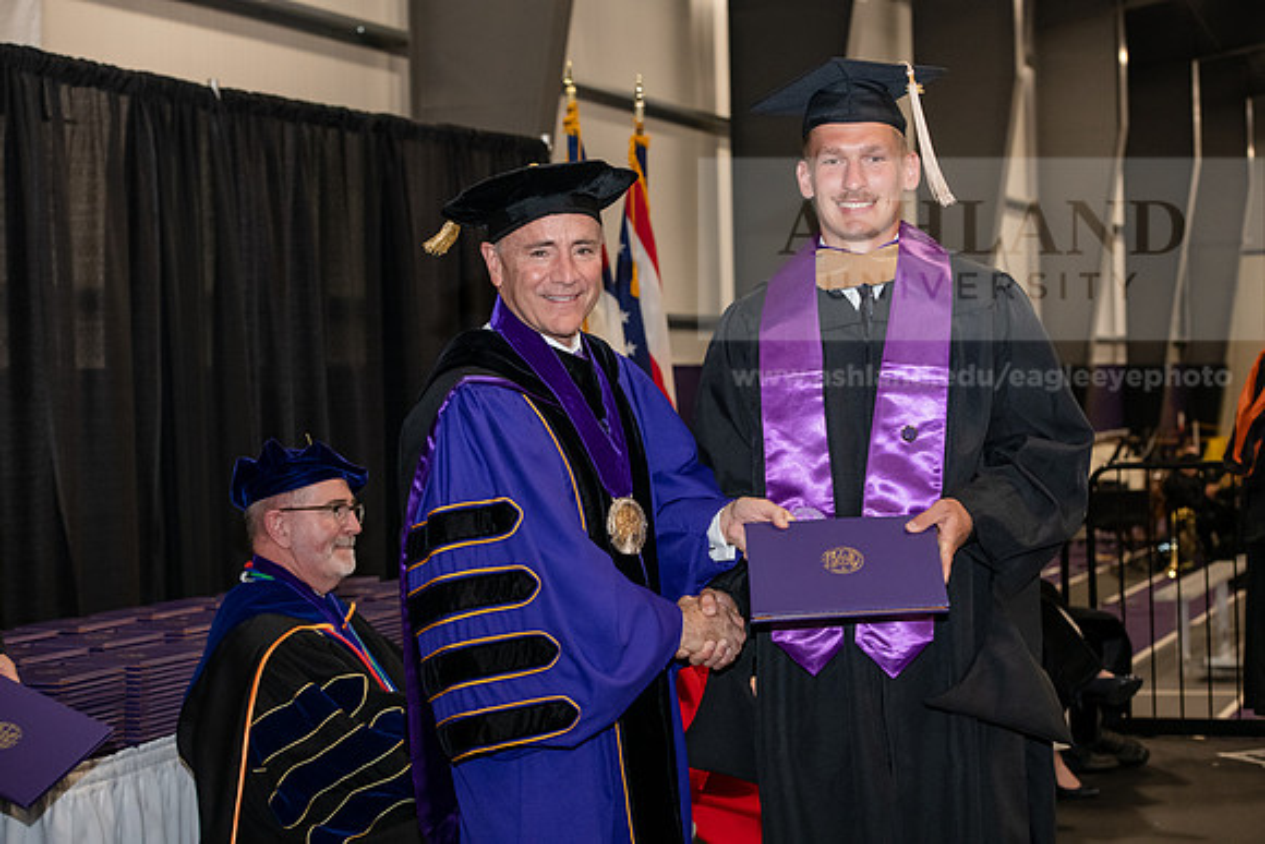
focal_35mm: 70
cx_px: 632
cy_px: 422
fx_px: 2460
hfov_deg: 28.8
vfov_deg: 19.5
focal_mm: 70
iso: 2500
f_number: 5.6
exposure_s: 1/200
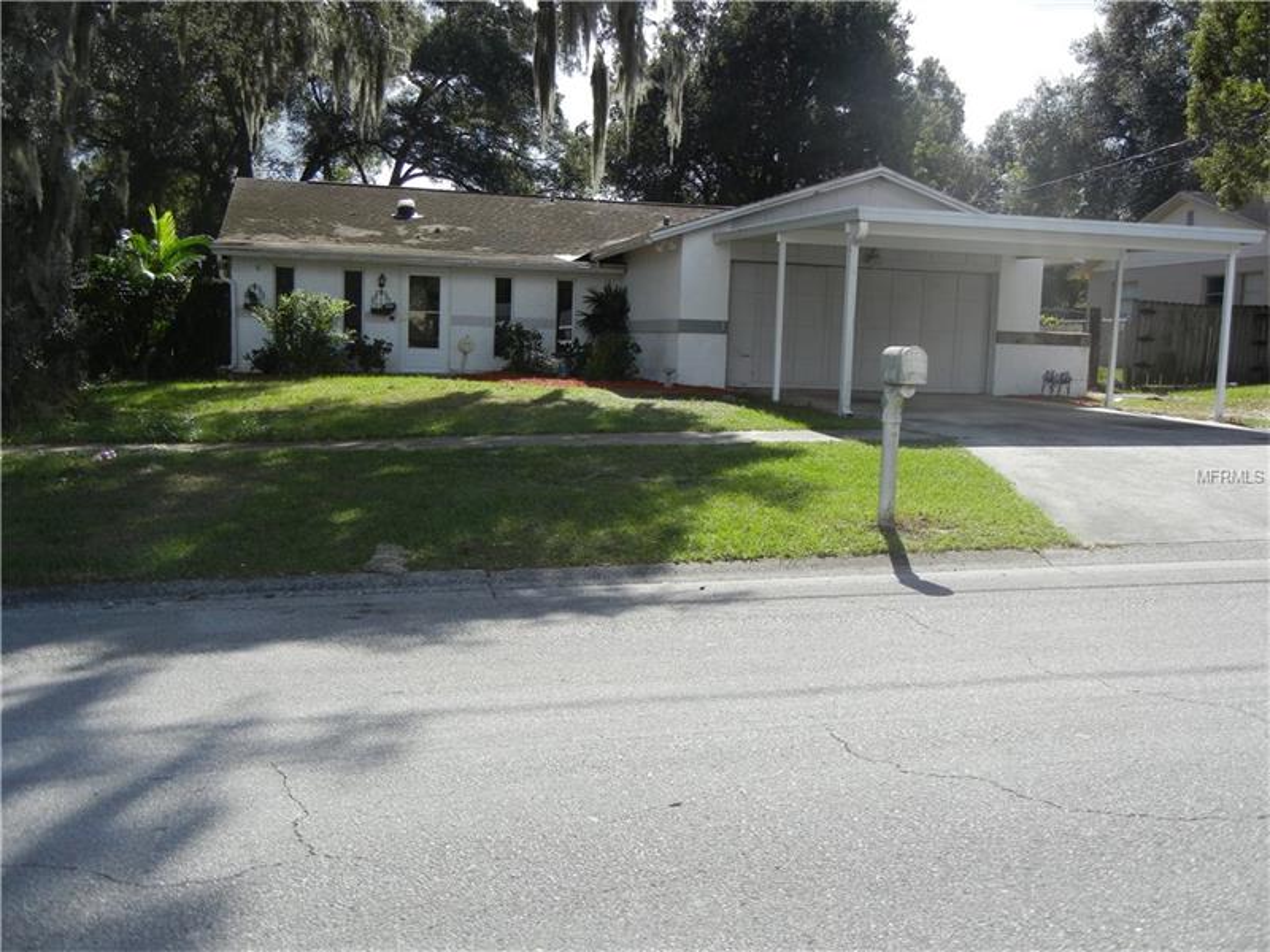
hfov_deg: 54.0
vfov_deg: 41.8
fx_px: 1247
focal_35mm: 34
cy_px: 476
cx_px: 635
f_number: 3.6
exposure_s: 1/945
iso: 160
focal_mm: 6.2
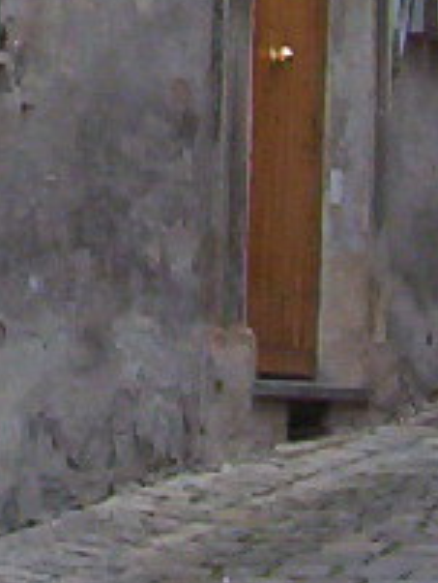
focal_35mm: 212
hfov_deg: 7.0
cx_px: -35
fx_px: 3573
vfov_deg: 9.0
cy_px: -368
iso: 100
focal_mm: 5.54
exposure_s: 1/171
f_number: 2.76
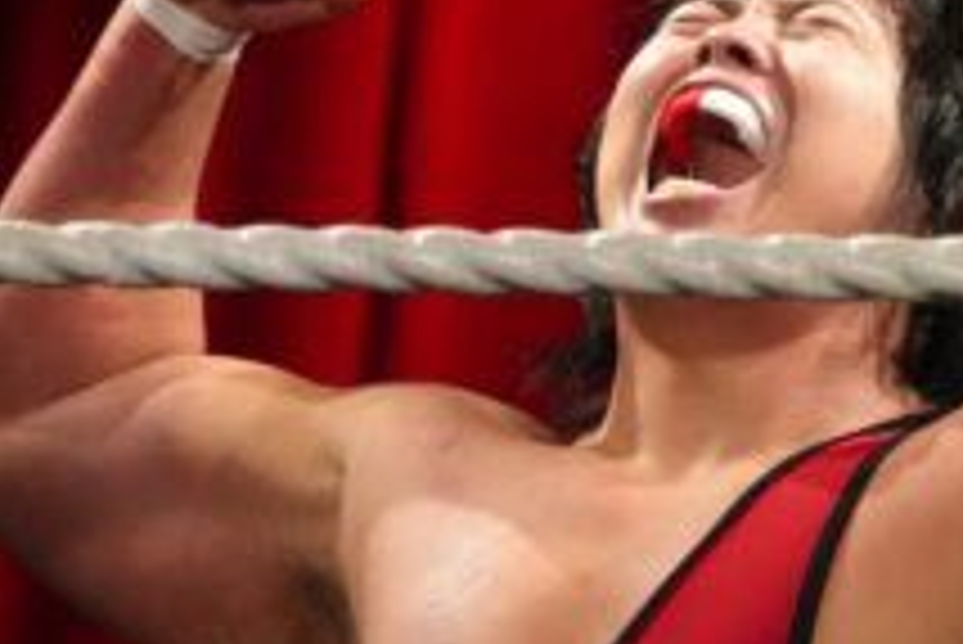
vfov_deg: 1.7
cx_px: 1076
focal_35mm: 806
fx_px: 21574
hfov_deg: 2.6
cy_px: 158
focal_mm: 150
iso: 6400
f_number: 5.6
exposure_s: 1/160
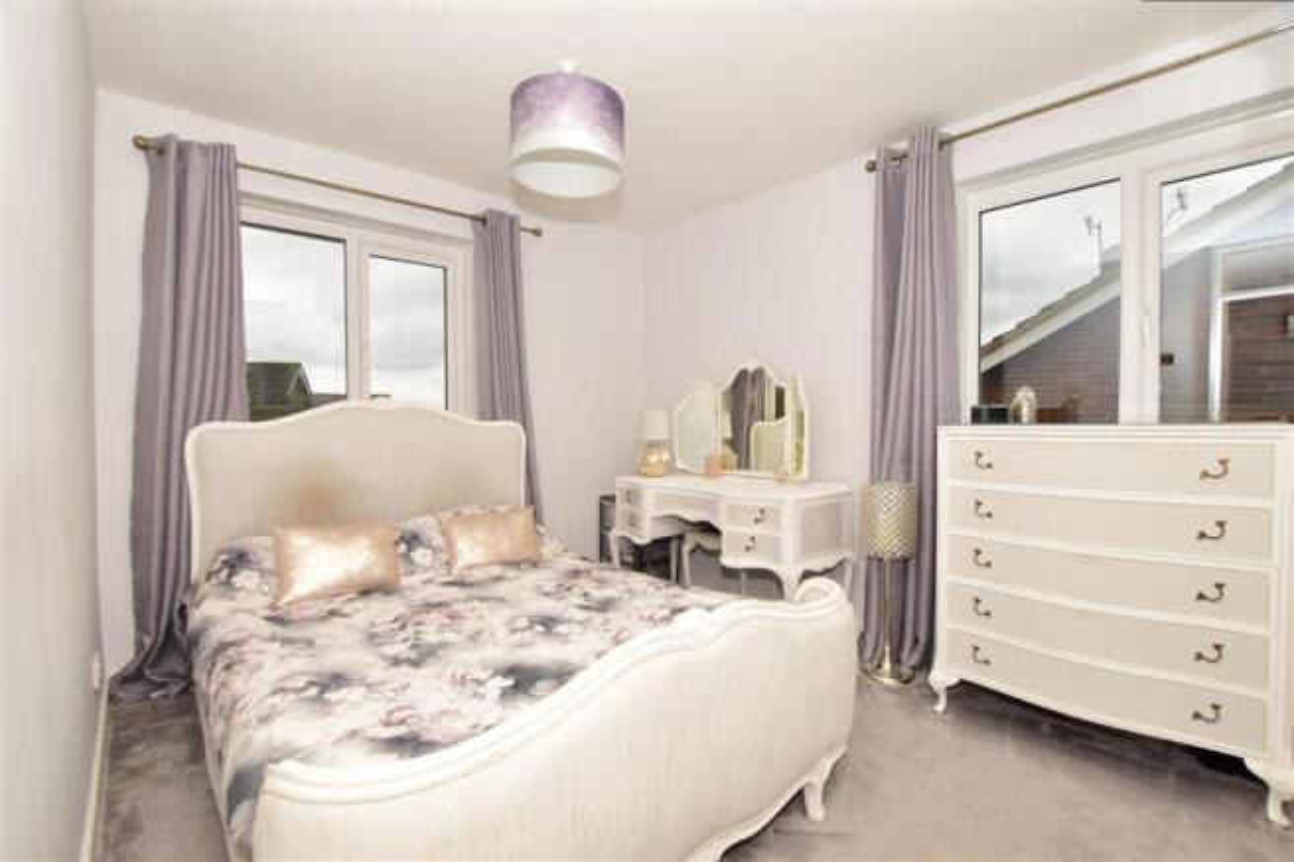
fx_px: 539
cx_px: 647
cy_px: 431
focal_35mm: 15
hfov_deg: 100.4
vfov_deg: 77.3
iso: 400
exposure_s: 1/100
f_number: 7.1
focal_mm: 10
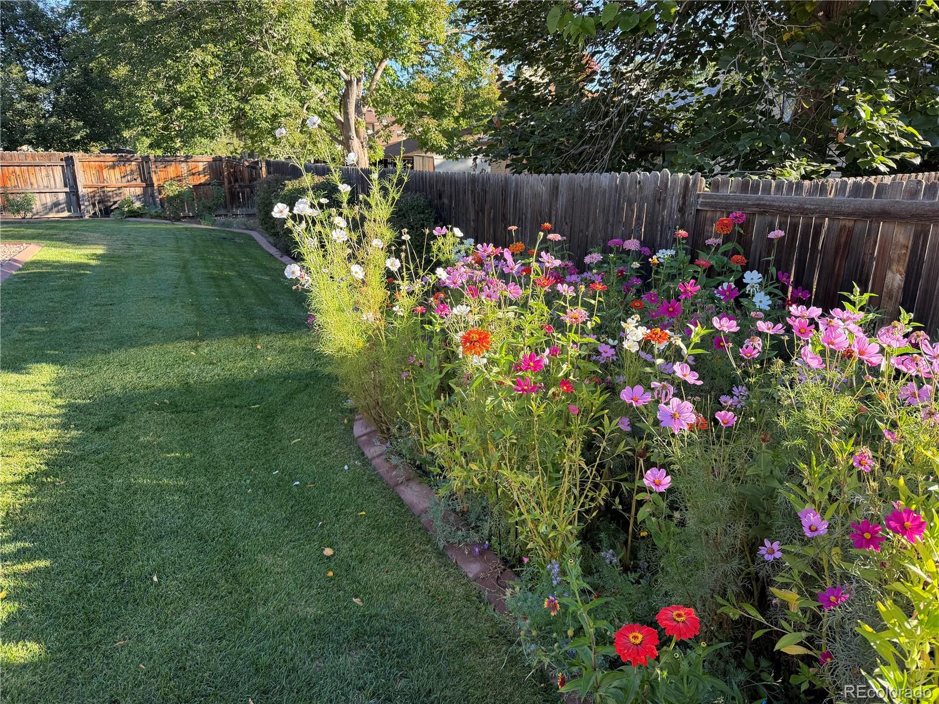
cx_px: 470
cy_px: 352
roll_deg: +0.7
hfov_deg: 71.6
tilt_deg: -18.0
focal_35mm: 24
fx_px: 651
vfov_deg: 56.8
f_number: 1.78
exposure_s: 1/372
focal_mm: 6.76
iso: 100
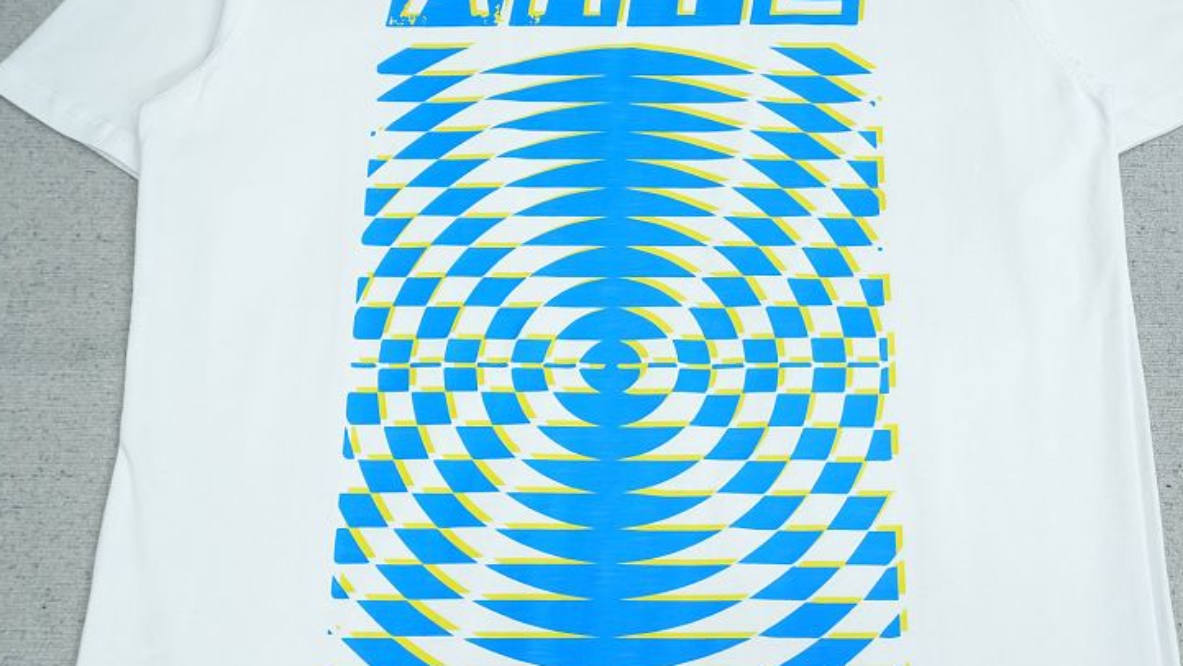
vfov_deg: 32.4
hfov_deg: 54.4
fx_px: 1148
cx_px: 653
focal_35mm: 37
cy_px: 326
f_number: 8
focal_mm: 21
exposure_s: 1/160
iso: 1000
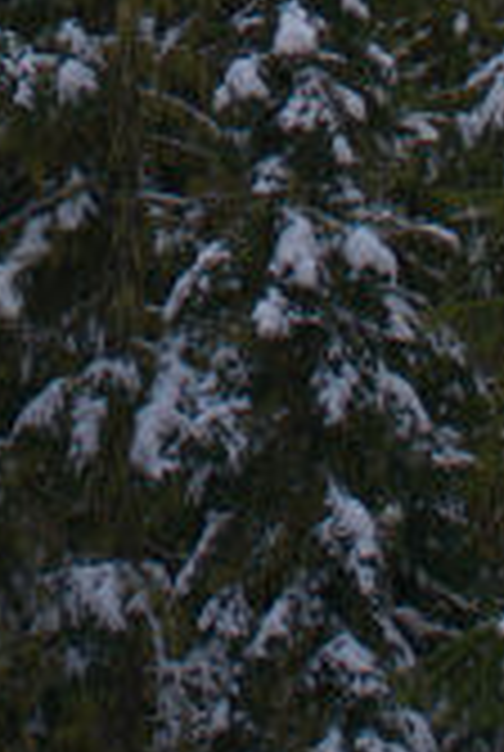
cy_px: -1331
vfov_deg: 2.2
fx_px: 19113
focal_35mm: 914
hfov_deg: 1.5
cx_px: -162
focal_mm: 100
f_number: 5
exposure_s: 1/200
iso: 100
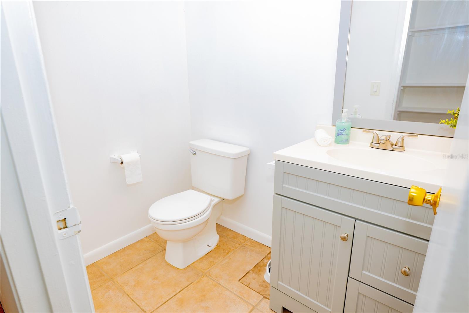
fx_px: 260
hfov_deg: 84.0
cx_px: 234
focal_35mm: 20
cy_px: 156
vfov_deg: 61.9
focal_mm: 20
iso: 200
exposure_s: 1/50
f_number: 8
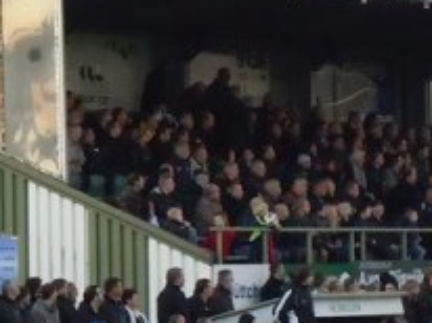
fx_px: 4213
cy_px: 78
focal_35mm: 338
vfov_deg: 4.4
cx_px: 411
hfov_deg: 5.9
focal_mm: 20.9
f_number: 4.6
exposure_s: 1/100
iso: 800
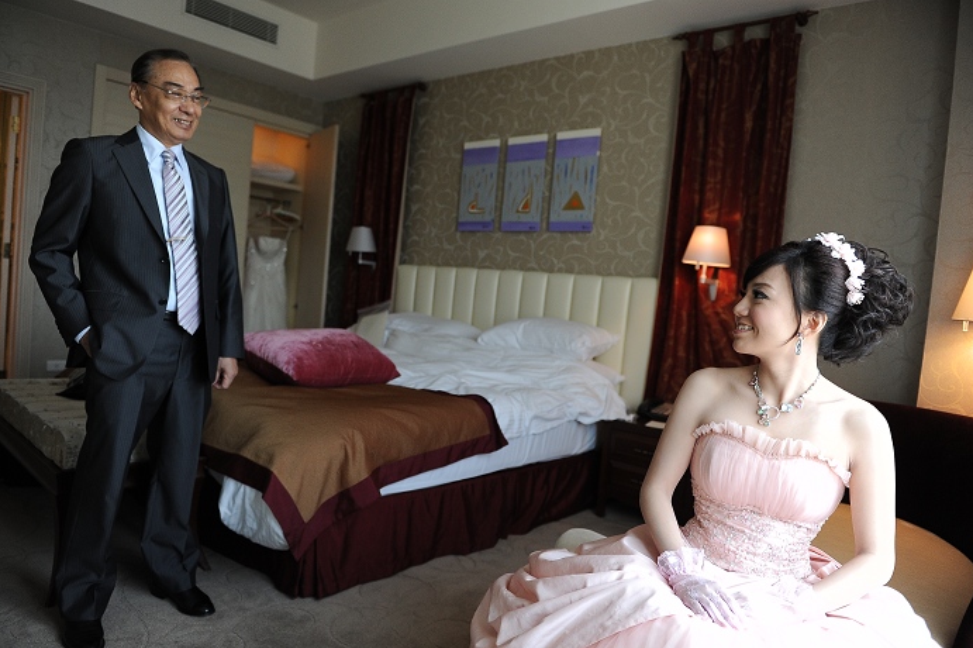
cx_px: 472
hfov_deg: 71.5
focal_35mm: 25
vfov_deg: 51.2
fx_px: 675
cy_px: 332
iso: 1250
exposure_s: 1/800
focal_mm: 24
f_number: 2.8
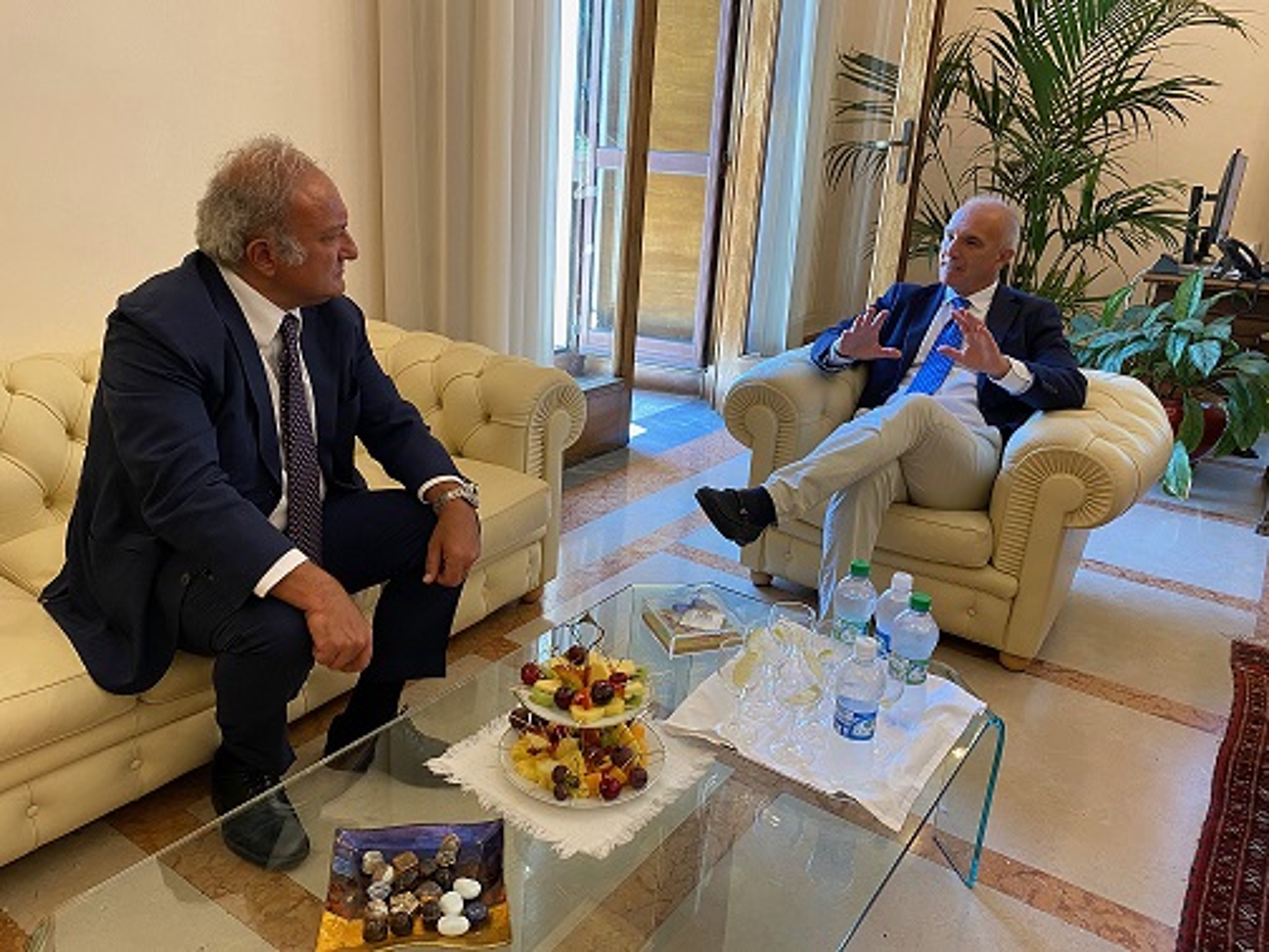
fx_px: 953
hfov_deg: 67.3
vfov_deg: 53.1
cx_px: 634
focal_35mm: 26
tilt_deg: -19.1
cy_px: 476
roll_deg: -3.8
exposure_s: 1/50
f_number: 1.8
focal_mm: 4.25
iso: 64
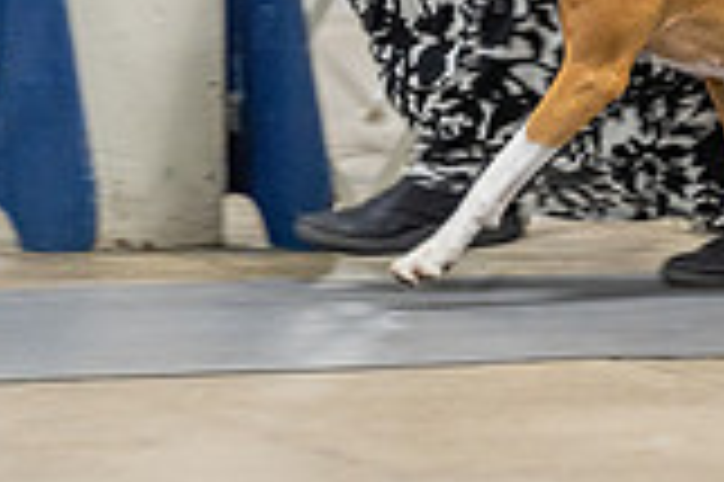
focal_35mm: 592
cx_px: 607
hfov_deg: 3.5
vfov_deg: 2.3
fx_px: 11893
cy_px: -187
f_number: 2.8
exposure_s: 1/200
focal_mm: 164
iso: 2500
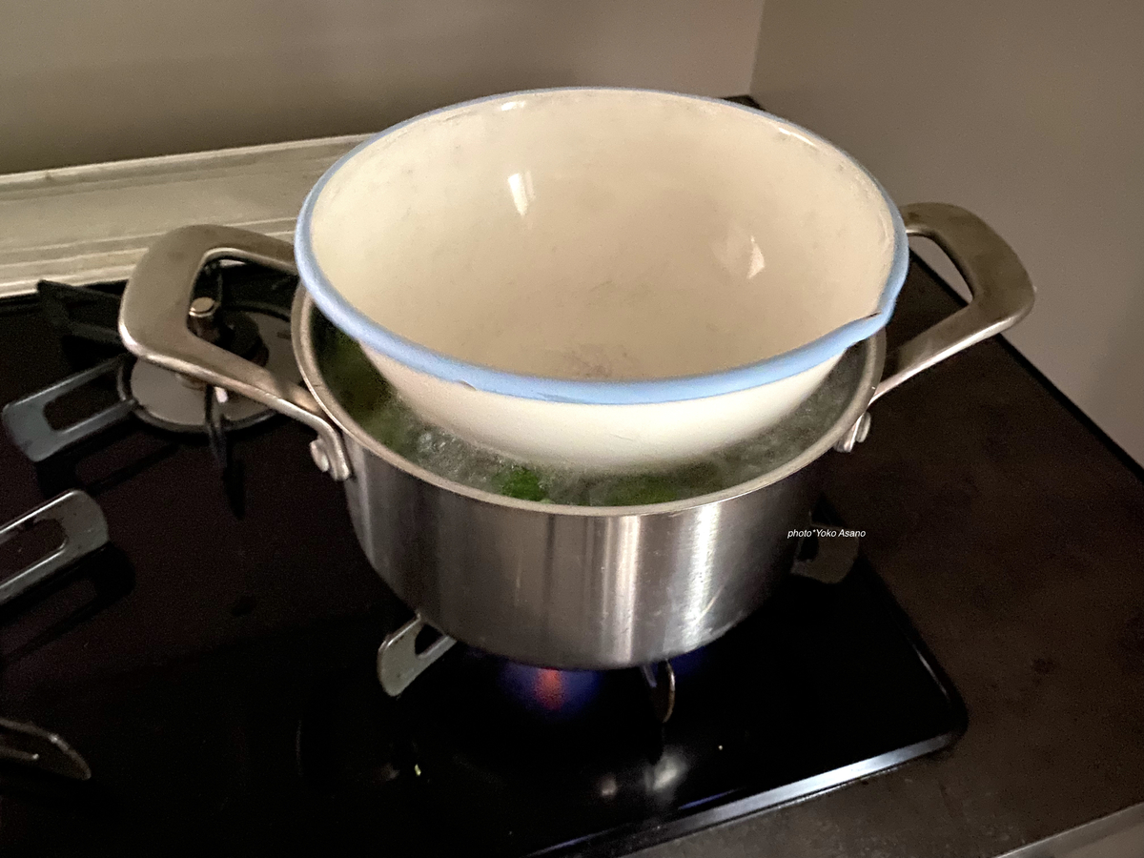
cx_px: 572
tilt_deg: -45.4
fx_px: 859
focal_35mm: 26
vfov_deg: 53.1
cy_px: 429
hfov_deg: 67.3
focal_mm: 4.25
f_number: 1.8
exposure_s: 1/8
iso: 1250
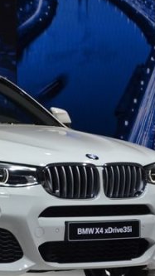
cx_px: -54
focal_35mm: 181
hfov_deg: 6.6
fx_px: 1324
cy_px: 183
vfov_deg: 11.9
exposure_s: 1/125
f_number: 5.6
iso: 220
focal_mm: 48
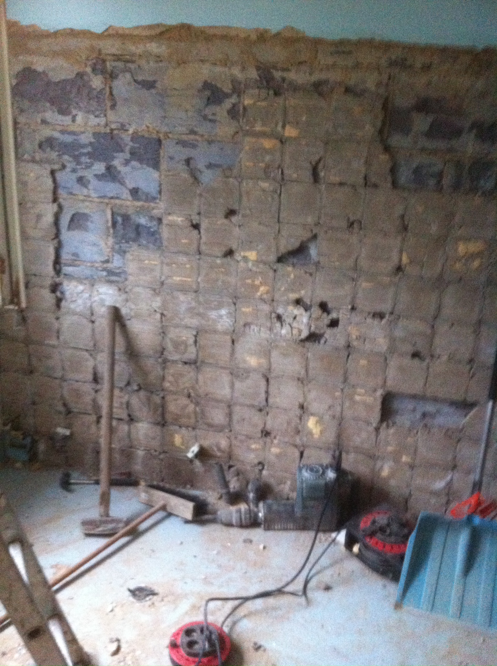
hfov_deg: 40.6
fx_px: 672
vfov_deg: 52.7
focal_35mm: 35
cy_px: 333
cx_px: 248
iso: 640
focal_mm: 3.85
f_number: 2.8
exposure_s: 1/15
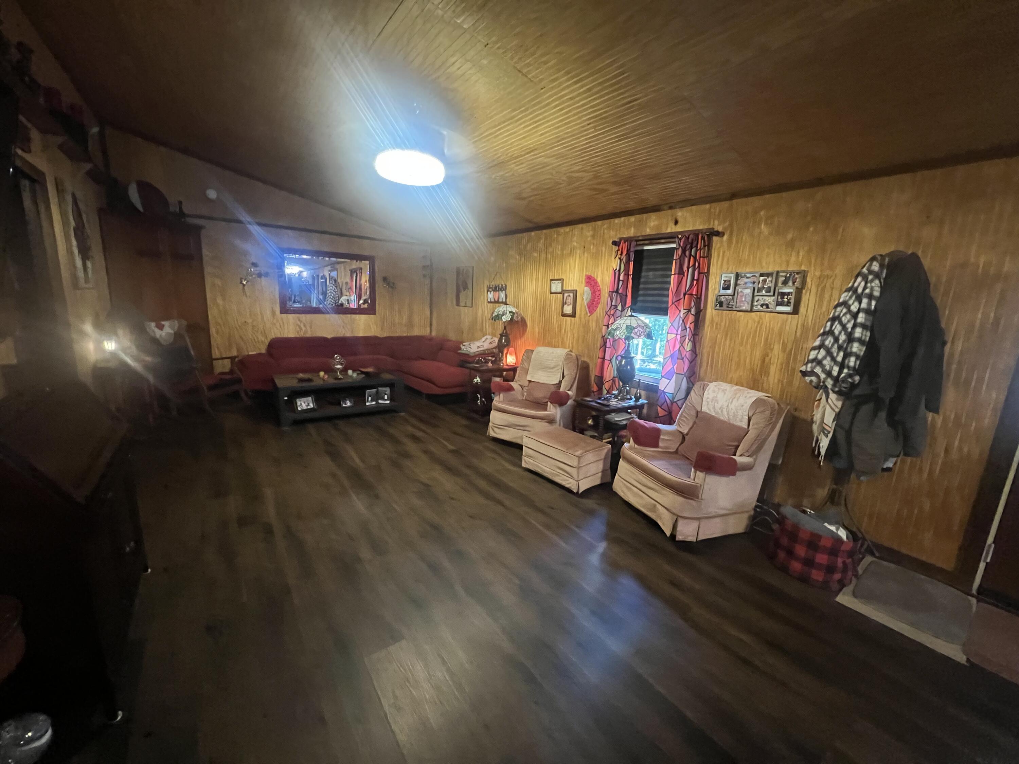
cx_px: 510
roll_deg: -2.6
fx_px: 383
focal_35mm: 13
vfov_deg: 89.9
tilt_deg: -12.5
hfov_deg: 106.2
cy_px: 382
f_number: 1.8
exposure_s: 1/40
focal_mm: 1.57
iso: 1000
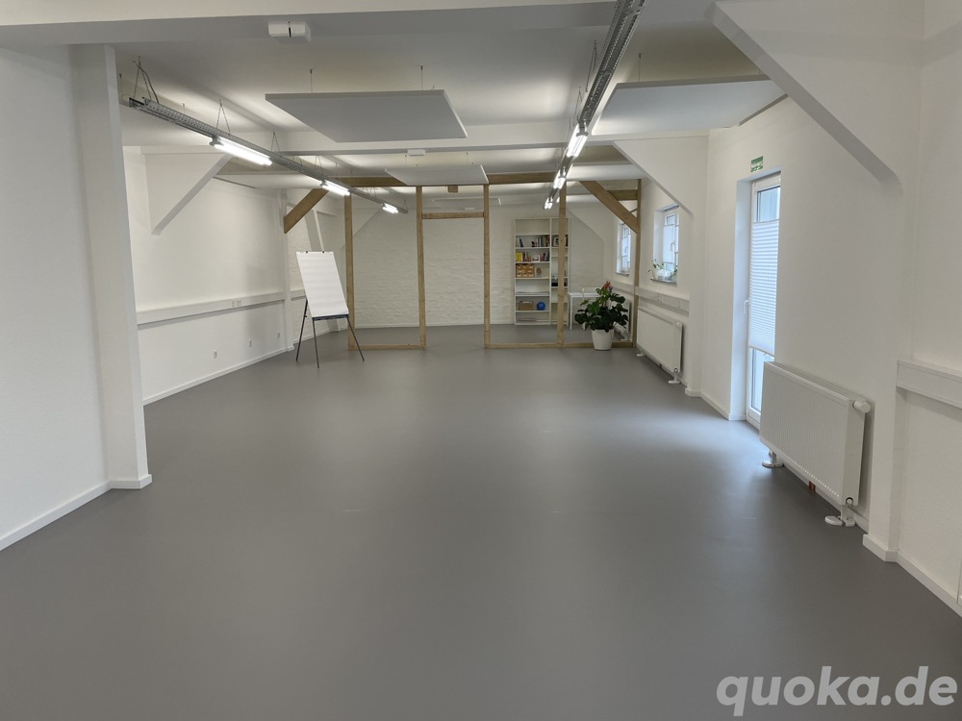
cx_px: 481
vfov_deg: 53.1
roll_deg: +1.0
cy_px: 360
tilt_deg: -6.8
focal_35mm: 26
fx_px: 723
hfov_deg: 67.3
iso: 64
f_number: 1.6
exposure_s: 1/100
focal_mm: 4.2
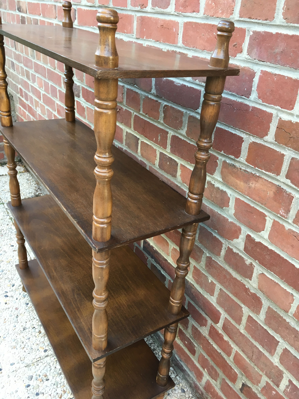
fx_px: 334
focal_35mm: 29
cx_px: 150
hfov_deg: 48.2
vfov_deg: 61.7
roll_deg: -4.6
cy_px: 200
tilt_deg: -29.3
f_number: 2.2
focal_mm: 4.15
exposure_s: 1/33
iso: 40
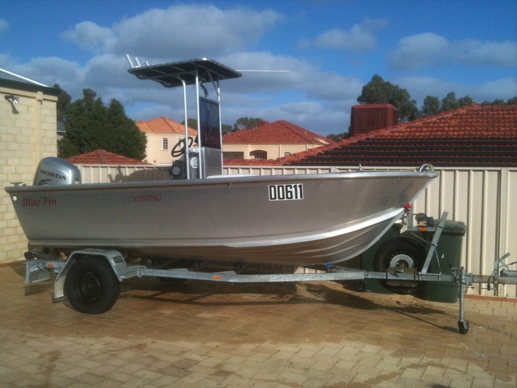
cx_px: 258
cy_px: 194
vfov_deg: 40.7
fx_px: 523
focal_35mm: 35
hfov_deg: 52.6
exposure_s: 1/1800
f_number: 2.8
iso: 64
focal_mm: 3.85
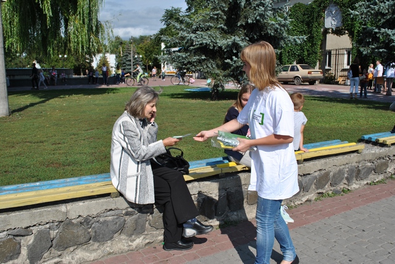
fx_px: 362
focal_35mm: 33
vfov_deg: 40.0
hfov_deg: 57.2
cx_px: 198
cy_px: 132
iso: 100
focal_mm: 22
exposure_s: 1/320
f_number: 9
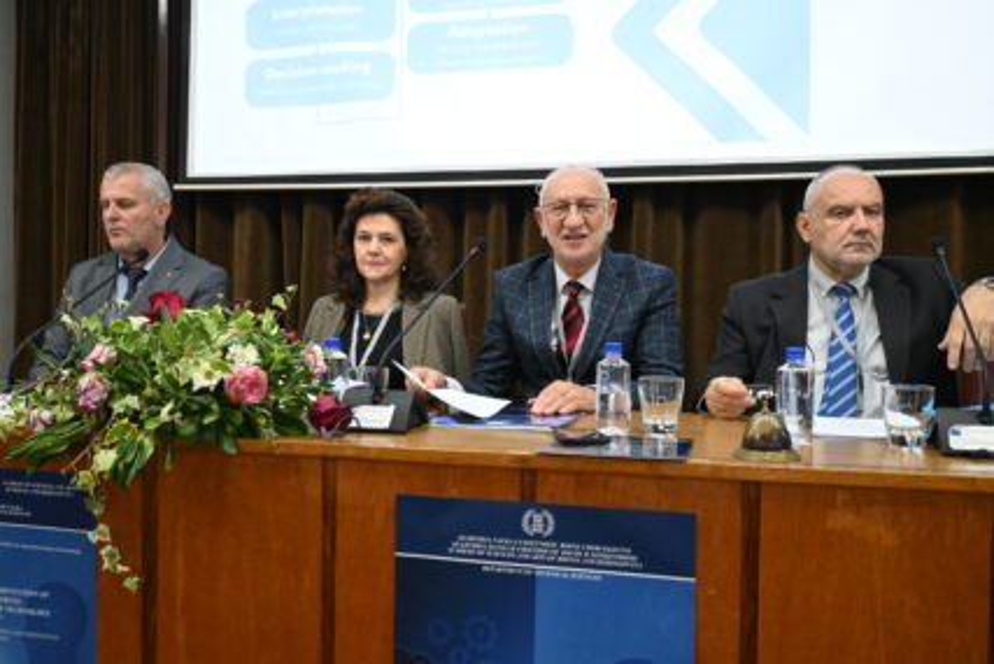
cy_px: 332
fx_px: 870
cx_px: 497
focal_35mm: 32
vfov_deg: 41.7
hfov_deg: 59.5
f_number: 4
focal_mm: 21
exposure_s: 1/125
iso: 2800
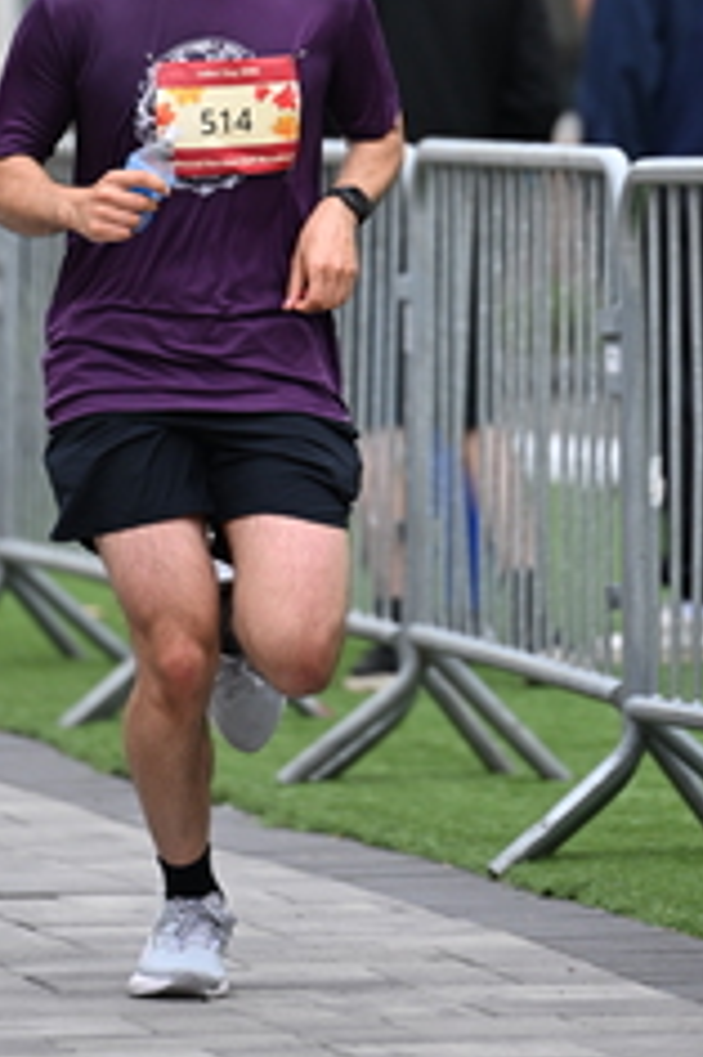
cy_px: 22
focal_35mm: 467
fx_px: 13698
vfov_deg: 4.4
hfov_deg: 2.9
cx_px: 423
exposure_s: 1/2000
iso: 640
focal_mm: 200
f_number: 2.8
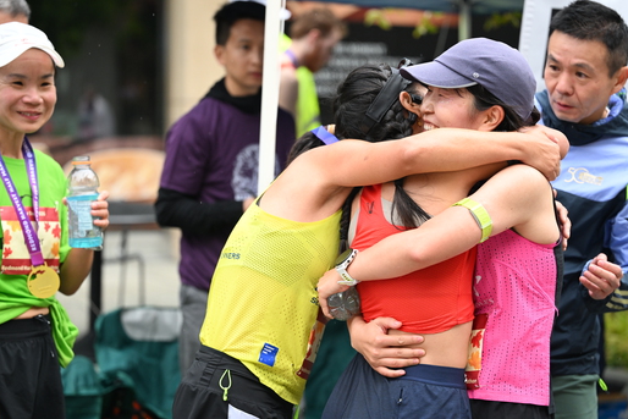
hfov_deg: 22.1
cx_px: 324
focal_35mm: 92
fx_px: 1605
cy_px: 203
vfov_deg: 14.9
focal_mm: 86
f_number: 2.8
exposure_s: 1/1250
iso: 1250
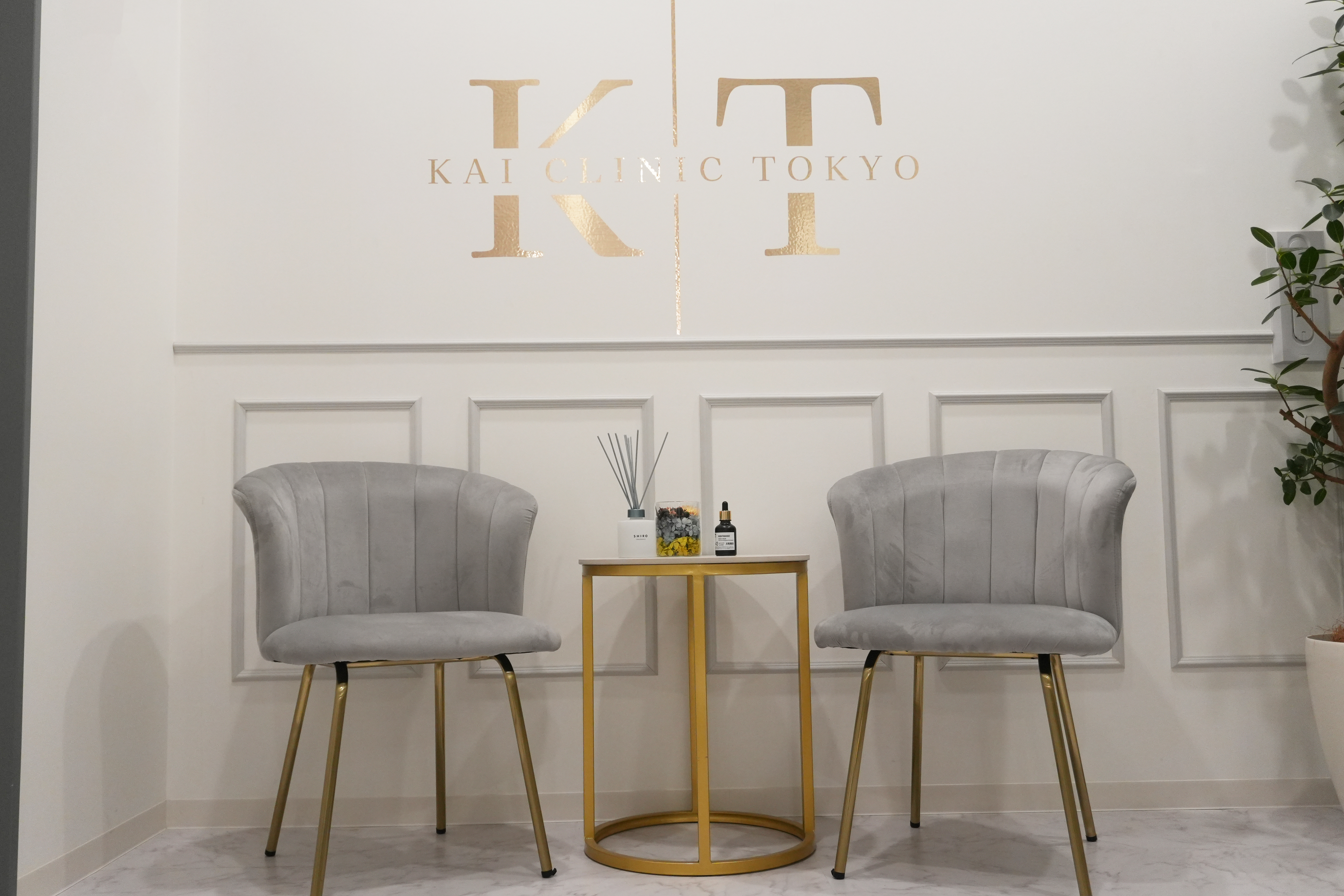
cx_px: 667
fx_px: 1214
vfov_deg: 40.5
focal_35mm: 33
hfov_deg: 57.9
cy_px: 445
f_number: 4
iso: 1000
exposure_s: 1/160
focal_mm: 21
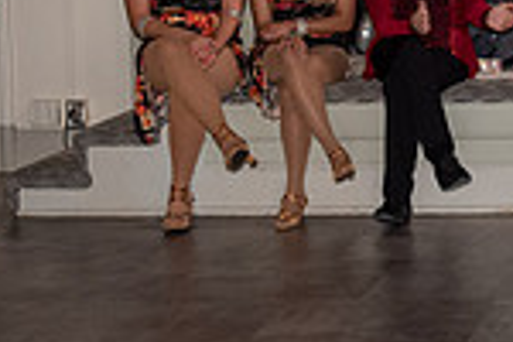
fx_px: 2209
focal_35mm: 155
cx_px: 944
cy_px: 5
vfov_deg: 8.8
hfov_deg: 12.1
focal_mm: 40
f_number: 4
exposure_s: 1/60
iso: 800
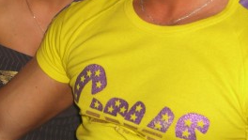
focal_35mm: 94
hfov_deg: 22.6
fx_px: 619
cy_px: -10
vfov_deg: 12.7
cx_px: 98
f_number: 2.8
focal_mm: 7.9
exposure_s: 1/60
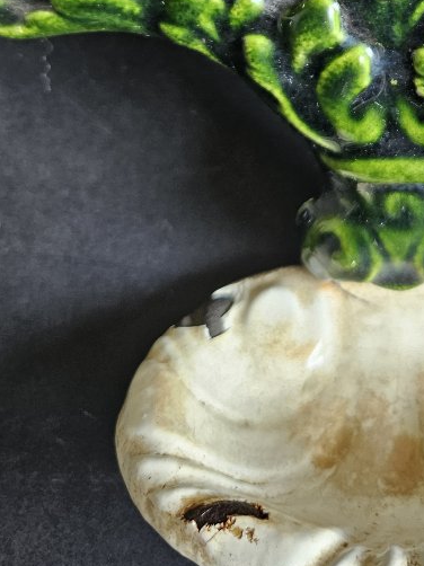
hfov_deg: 25.9
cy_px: -7
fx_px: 899
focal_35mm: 55
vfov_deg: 32.1
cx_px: 361
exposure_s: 1/100
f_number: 1.8
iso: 160
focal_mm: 5.4
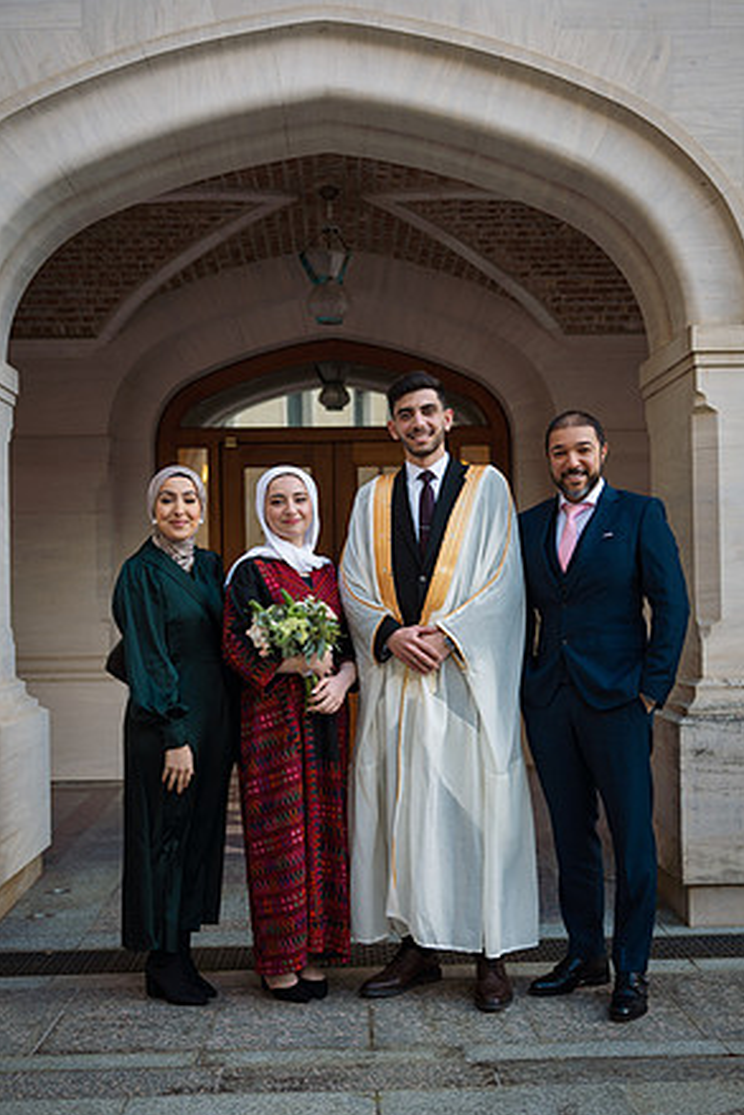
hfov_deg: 32.7
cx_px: 378
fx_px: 1270
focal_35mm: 41
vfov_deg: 47.4
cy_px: 566
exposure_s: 1/500
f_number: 3.2
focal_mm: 40
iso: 200
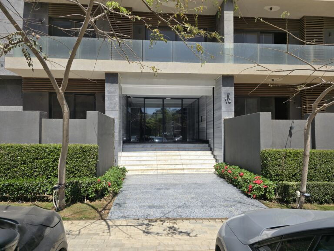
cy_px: 126
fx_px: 222
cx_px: 167
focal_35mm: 23
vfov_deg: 58.9
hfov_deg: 73.9
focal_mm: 6.3
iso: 12
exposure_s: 1/754
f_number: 1.7
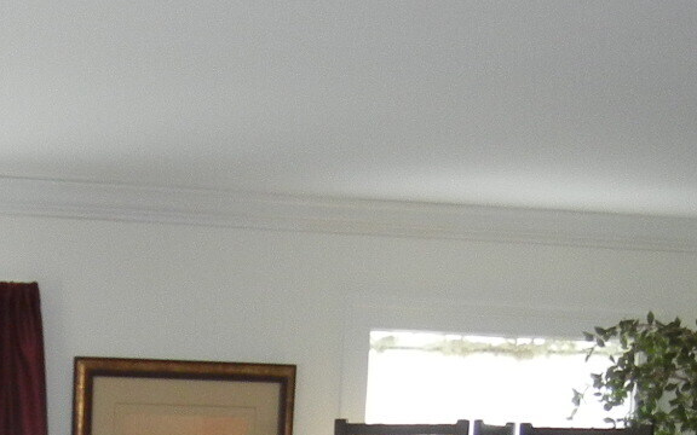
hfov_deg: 17.8
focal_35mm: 113
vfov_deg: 10.6
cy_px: 869
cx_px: -77
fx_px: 2146
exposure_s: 1/30
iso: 220
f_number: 3.5
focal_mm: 5.4
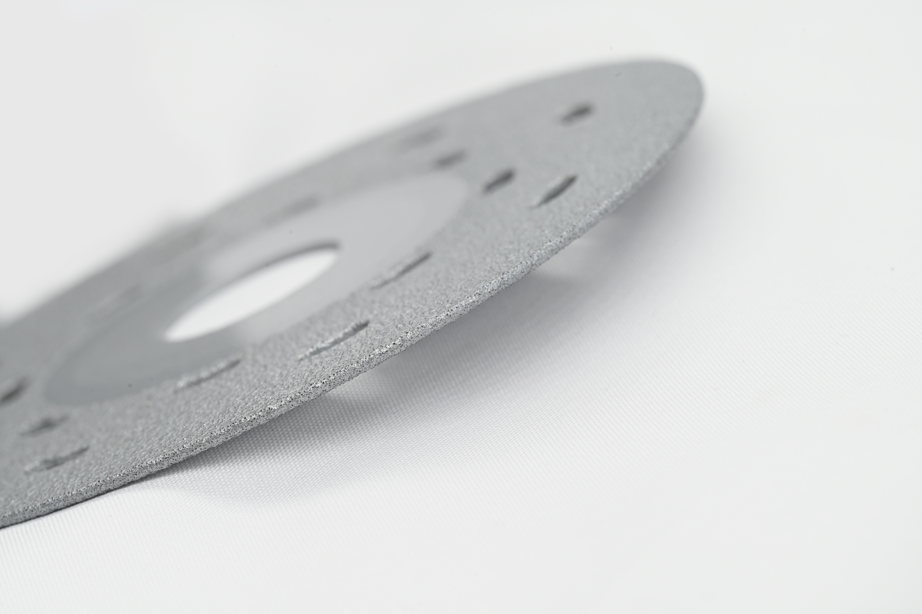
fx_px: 2687
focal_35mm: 105
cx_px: 461
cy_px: 307
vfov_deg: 13.0
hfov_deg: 19.5
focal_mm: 105
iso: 320
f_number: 18
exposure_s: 1/60
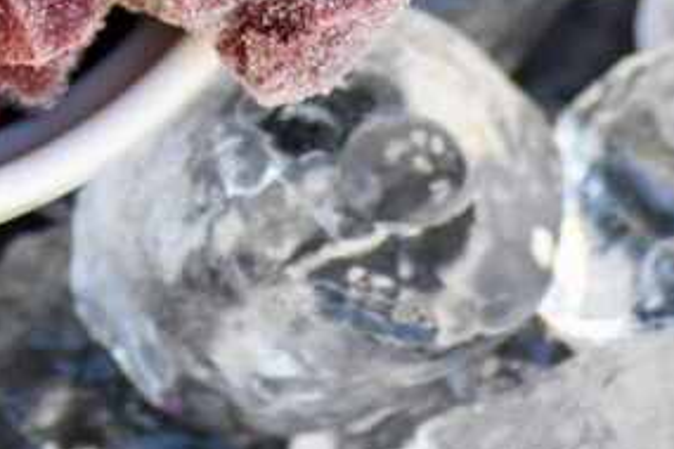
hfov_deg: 3.1
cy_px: -204
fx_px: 12614
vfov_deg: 2.0
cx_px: -196
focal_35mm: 674
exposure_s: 1/250
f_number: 4.8
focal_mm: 125
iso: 800
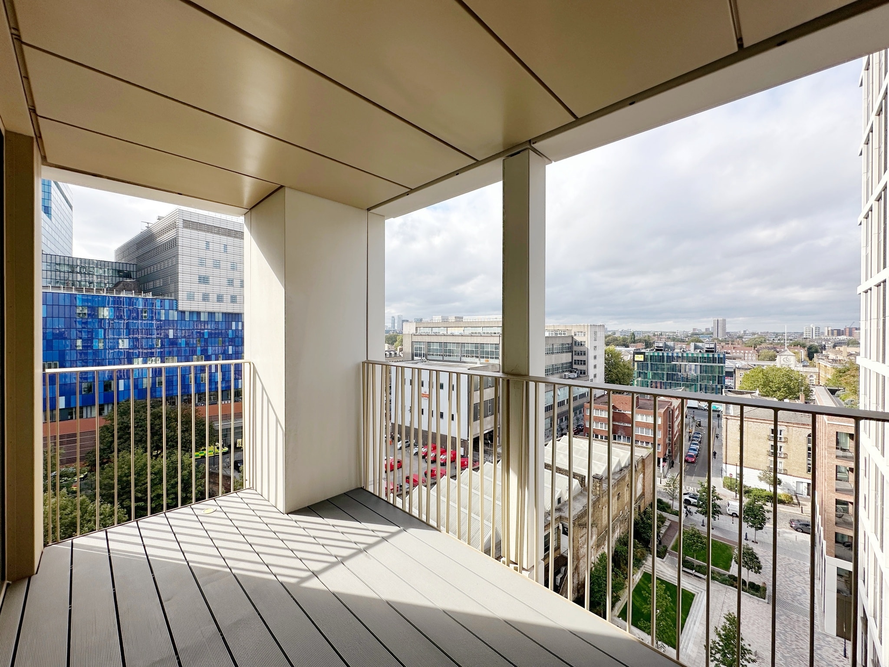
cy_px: 334
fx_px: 360
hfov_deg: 102.1
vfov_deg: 85.7
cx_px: 444
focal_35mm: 14
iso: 50
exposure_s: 1/1208
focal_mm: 2.22
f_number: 2.2
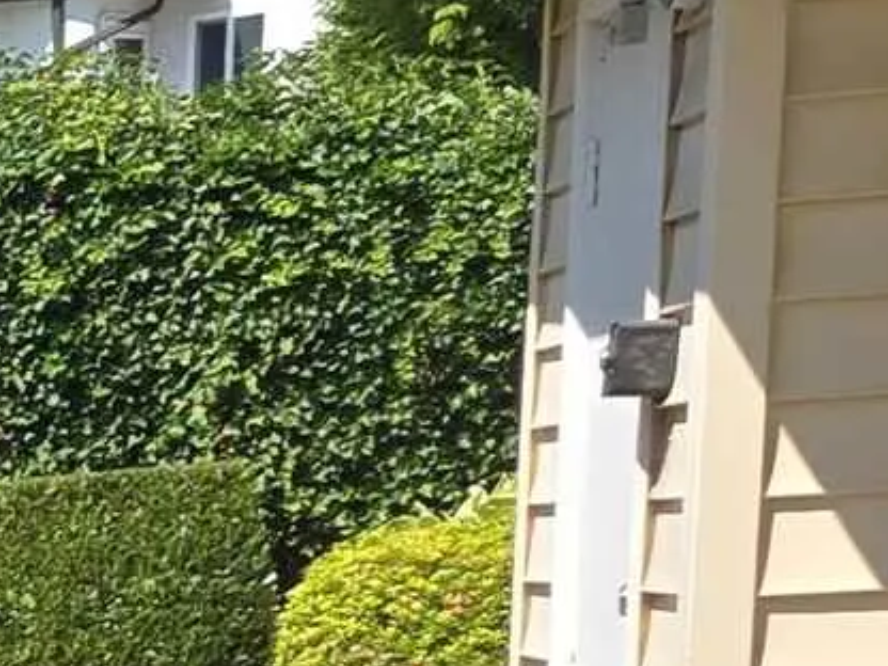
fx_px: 4361
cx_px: -1706
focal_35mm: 170
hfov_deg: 9.4
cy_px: 1584
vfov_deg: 8.1
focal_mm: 5.4
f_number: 1.8
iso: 64
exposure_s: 1/2921
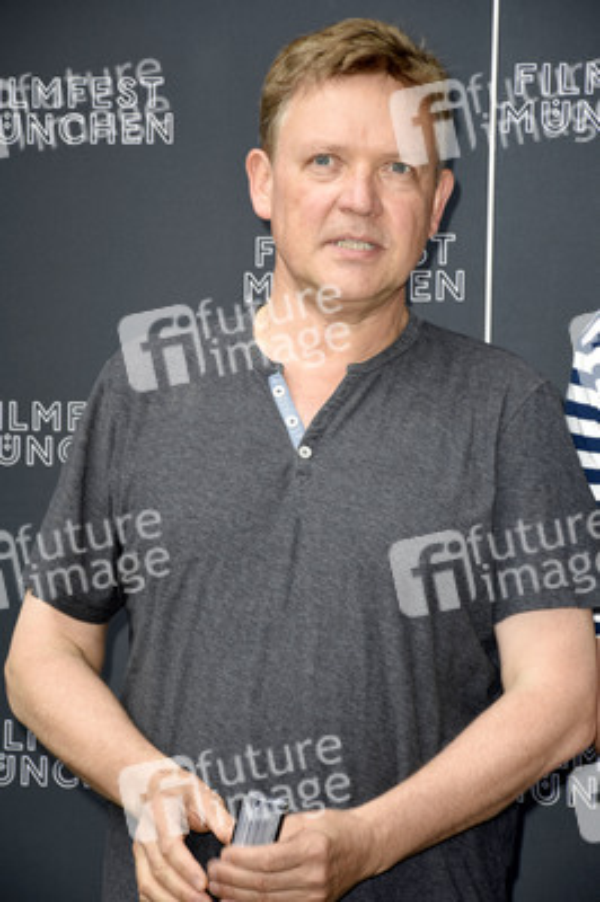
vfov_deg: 13.1
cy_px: 451
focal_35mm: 158
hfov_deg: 8.7
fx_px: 3944
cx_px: 300
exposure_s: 1/60
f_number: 6.3
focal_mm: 105
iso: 200
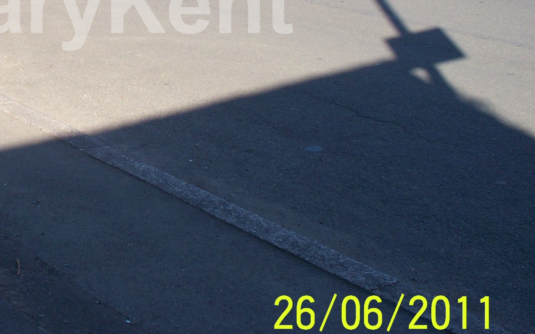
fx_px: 1166
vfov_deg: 16.0
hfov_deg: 24.6
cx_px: -2
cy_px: -3
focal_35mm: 80
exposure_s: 1/500
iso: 64
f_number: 2.8
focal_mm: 7.54
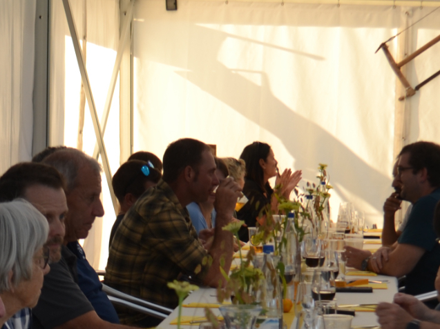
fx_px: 1709
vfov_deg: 10.9
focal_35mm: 135
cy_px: 332
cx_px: 258
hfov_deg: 14.7
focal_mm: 29
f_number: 4.5
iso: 100
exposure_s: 1/40
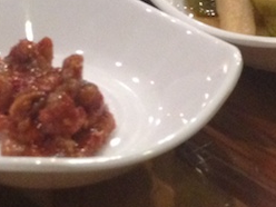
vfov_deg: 9.8
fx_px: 1132
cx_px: 164
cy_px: -195
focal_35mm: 142
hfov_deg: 13.9
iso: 320
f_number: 2.4
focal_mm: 4.28
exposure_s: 1/20
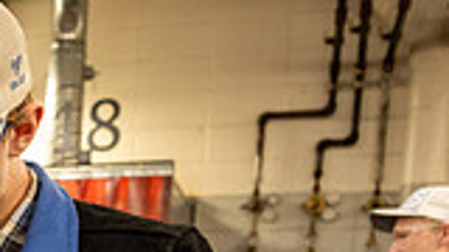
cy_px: 477
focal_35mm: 91
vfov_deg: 12.0
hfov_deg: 20.0
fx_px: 1083
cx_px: -236
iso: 640
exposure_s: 1/200
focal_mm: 24
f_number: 2.8
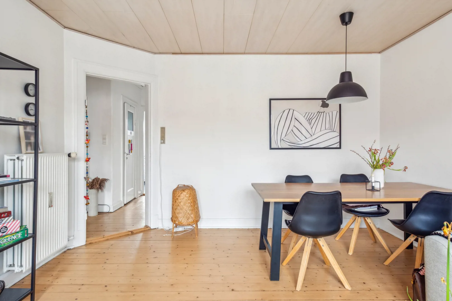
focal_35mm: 19
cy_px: 150
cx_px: 226
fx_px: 239
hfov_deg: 86.9
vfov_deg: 64.6
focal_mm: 12.6
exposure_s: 1/6
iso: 500
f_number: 8
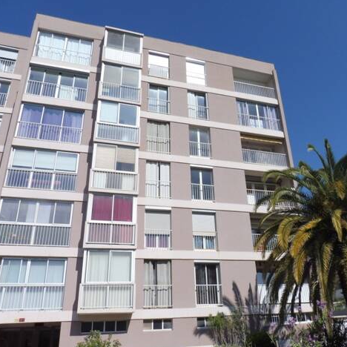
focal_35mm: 29
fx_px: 329
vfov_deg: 55.6
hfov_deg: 55.3
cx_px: 204
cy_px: 175
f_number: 4
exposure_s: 1/1300
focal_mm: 4.3
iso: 100
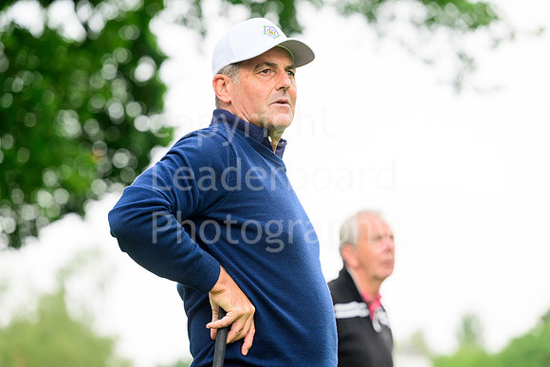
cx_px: 275
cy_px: 184
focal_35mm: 150
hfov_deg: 13.7
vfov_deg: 9.2
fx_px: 2292
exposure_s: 1/1600
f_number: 4
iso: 800
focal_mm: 150
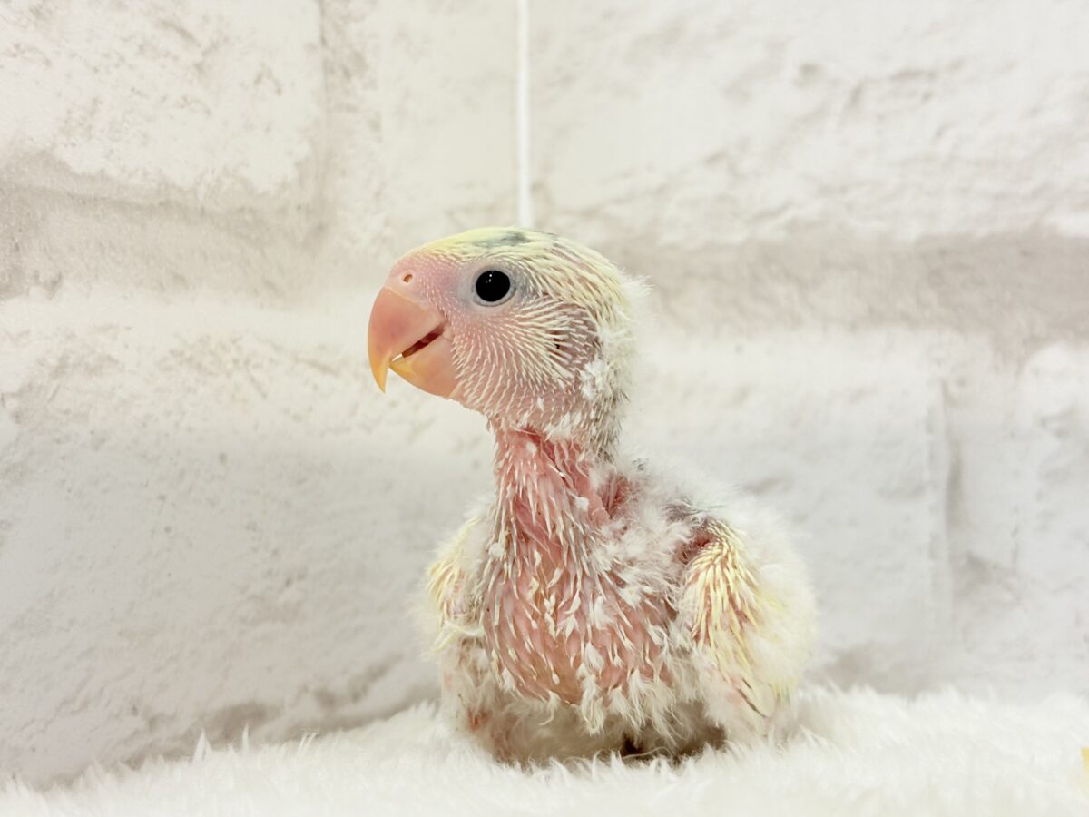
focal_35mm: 52
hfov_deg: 36.8
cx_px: 544
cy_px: 408
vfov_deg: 28.0
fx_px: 1636
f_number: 1.6
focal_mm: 5.96
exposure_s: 1/50
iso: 40
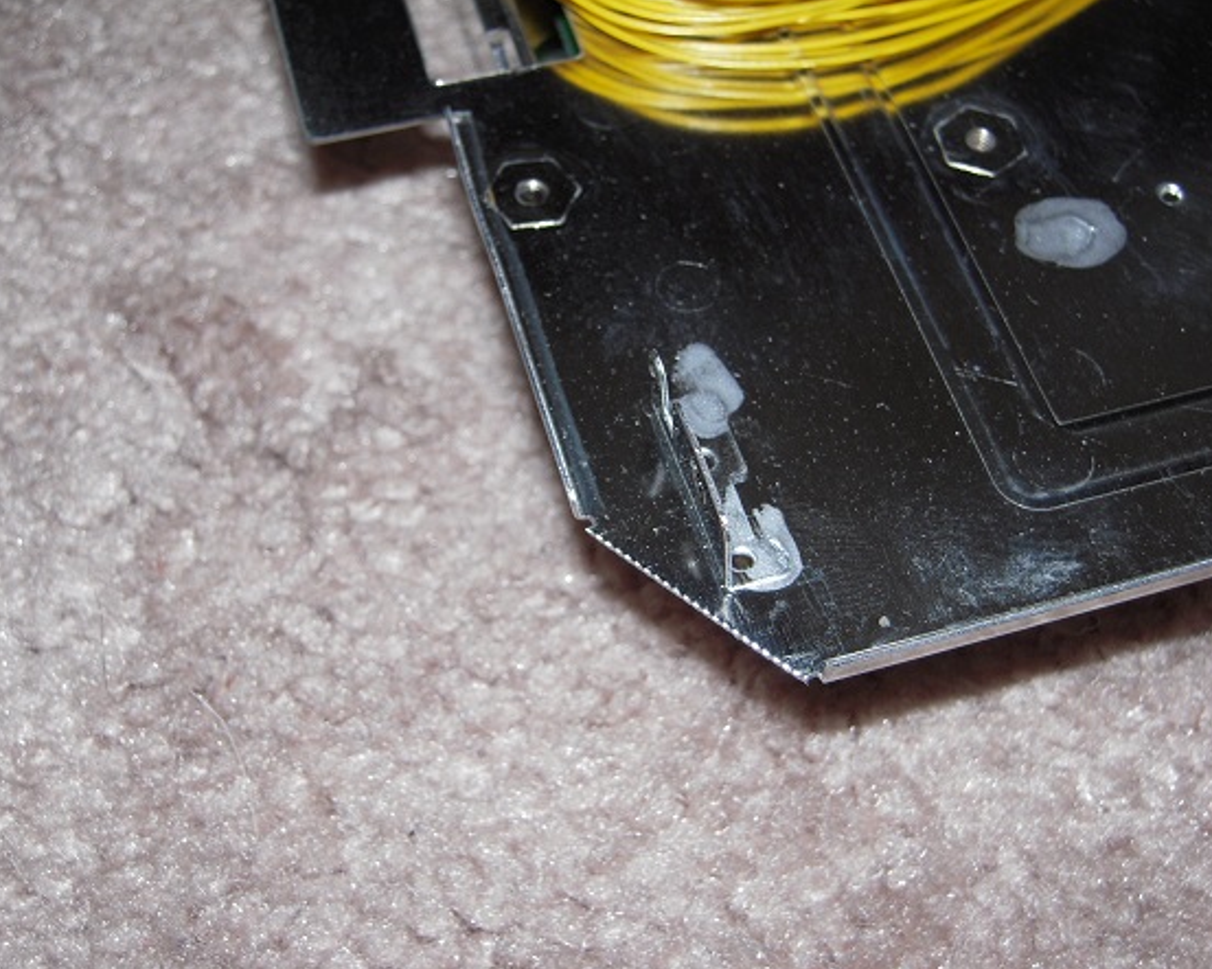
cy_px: 484
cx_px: 605
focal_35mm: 53
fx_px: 1900
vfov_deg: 28.6
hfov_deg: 35.4
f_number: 3.5
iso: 100
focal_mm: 8.9
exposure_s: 1/30
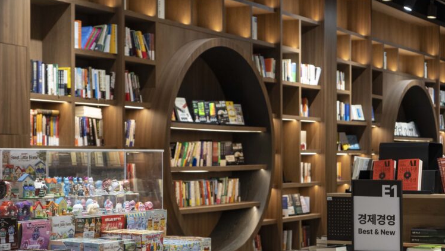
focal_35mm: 86
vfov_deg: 14.0
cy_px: 179
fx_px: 1015
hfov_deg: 24.7
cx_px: 268
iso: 2500
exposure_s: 1/160
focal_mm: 60
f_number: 5.6
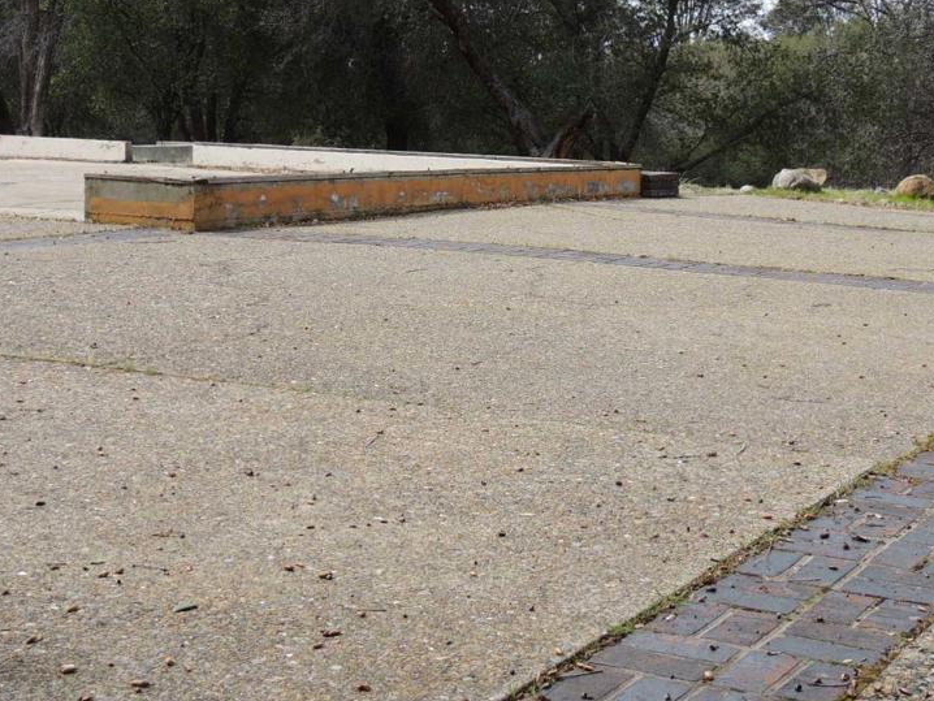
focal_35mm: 67
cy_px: 285
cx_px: 511
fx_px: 1808
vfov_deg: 21.9
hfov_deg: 28.9
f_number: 3.5
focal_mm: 8.3
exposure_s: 1/640
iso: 100
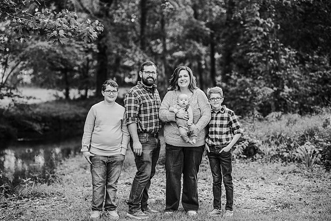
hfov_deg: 23.9
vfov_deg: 16.1
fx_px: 782
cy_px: 110
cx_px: 166
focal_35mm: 85
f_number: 2.2
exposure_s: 1/200
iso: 125
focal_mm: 85
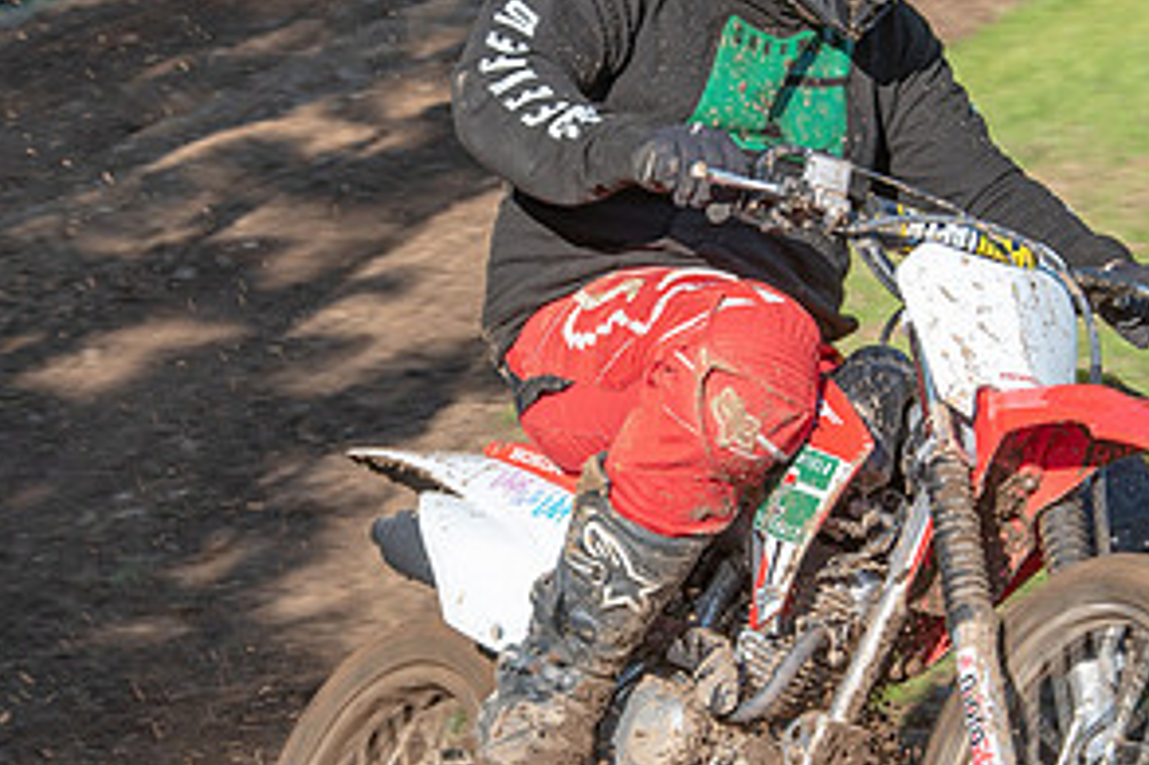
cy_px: 348
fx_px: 8676
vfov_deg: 5.0
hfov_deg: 7.6
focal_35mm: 272
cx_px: 583
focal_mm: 95
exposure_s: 1/250
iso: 200
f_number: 8
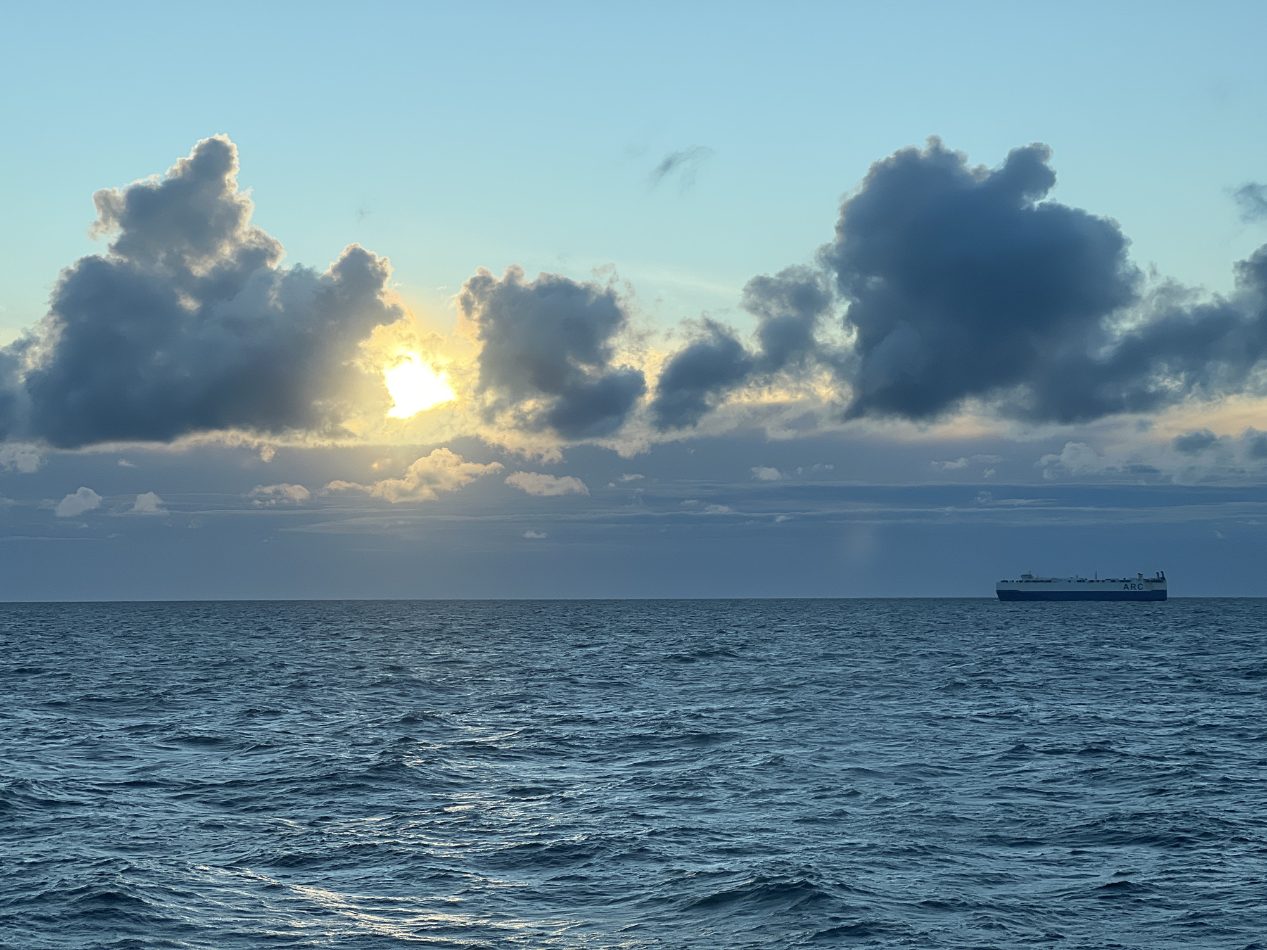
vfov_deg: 19.1
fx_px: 2818
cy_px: 475
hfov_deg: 25.3
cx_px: 634
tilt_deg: +1.1
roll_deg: -0.4
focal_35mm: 77
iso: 32
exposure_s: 1/389
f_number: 2.8
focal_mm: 9
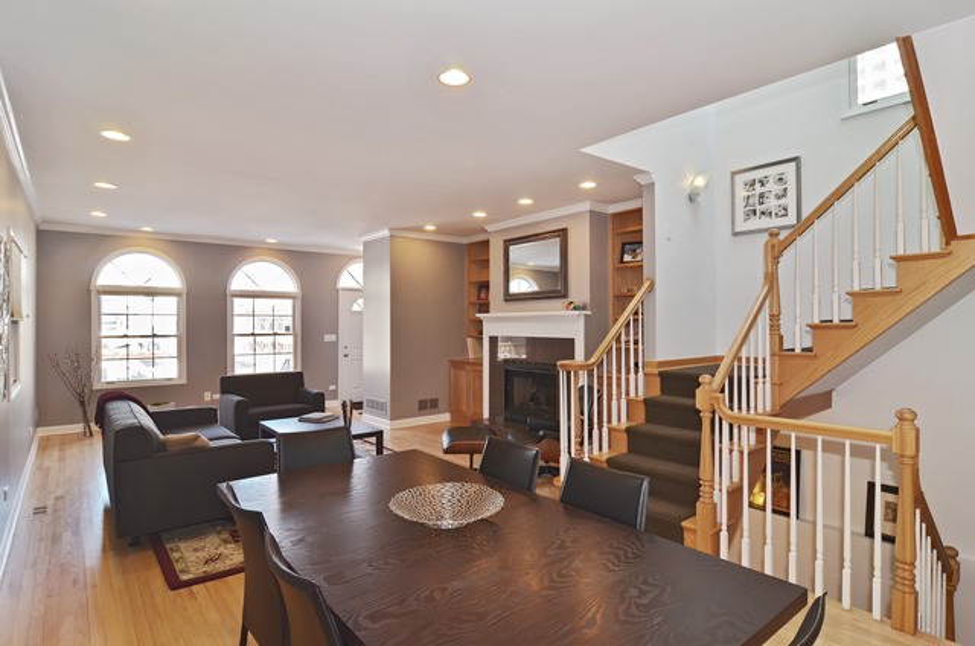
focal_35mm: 18
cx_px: 488
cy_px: 323
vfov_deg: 67.2
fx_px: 487
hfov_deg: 90.1
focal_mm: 12
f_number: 8
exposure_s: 1/30
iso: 500
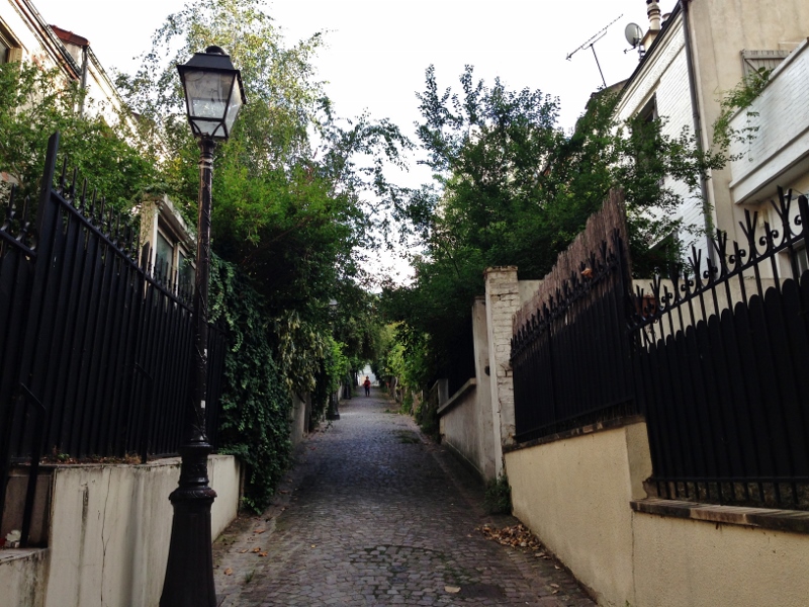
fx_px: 771
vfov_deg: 42.9
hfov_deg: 55.4
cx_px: 404
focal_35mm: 33
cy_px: 304
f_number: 2.4
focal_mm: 4.13
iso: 50
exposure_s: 1/173
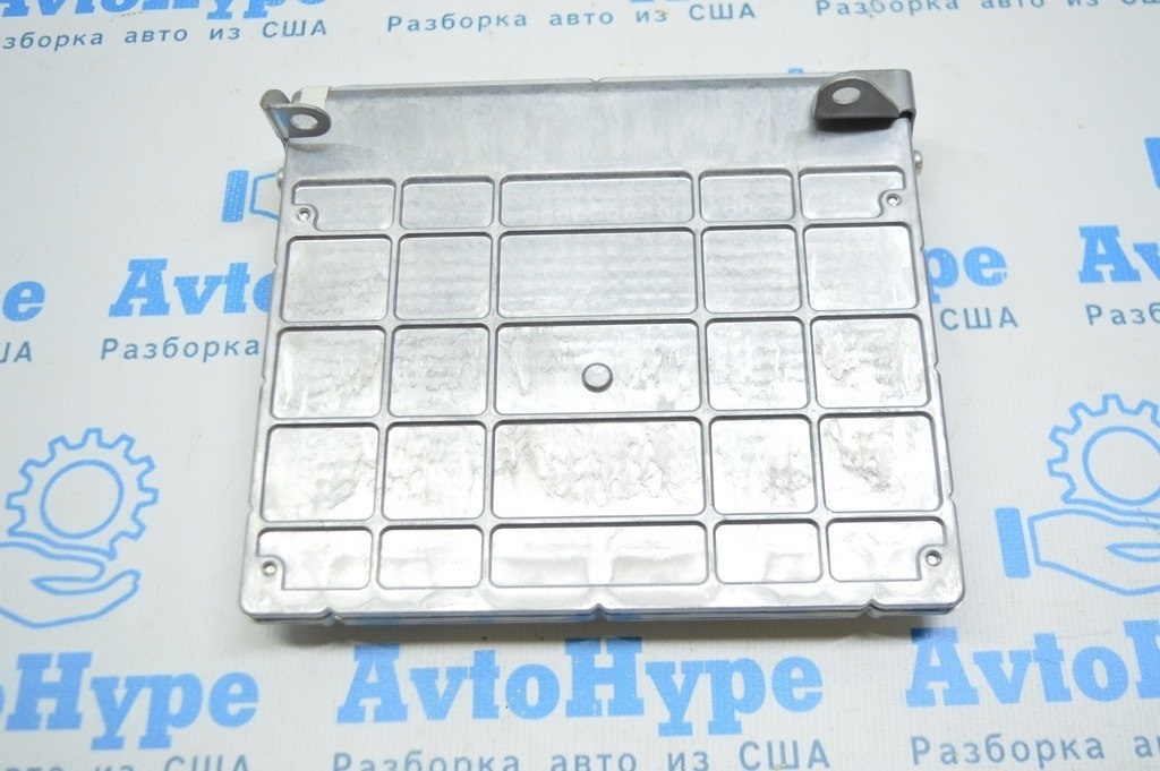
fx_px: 1207
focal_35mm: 38
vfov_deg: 35.4
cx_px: 580
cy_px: 386
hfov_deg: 51.3
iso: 400
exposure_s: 1/50
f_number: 4
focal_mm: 25
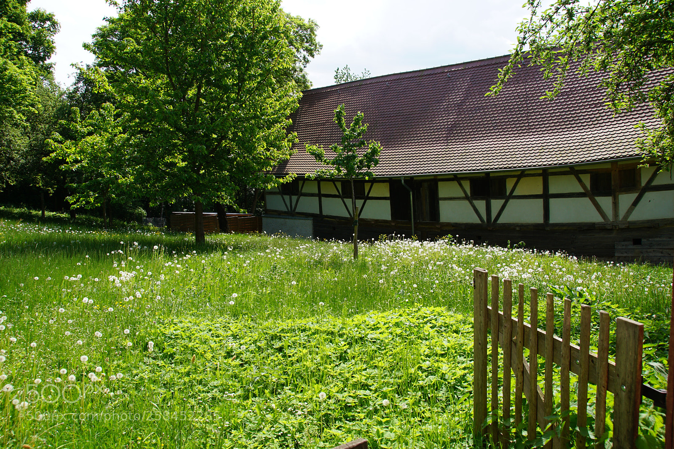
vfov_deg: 47.9
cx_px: 337
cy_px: 224
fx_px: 505
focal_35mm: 27
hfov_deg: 67.4
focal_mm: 18
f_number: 8
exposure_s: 1/125
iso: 100
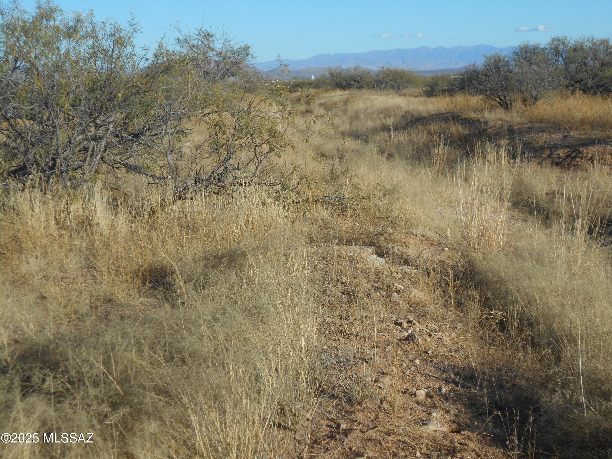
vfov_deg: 26.1
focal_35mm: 56
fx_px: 990
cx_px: 306
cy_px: 230
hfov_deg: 34.3
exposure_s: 1/640
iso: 80
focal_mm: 10
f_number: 4.9
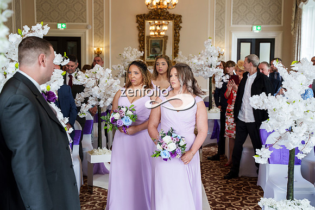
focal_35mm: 51
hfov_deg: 38.6
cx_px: 162
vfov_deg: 26.3
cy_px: 102
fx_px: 450
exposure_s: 1/80
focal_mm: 50
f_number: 4
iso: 400
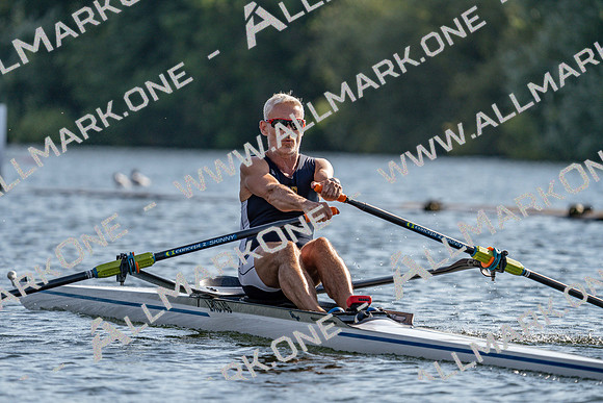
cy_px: 202
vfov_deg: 3.5
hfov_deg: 5.3
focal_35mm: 388
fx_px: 6500
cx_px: 302
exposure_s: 1/1600
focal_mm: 388
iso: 250
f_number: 6.3
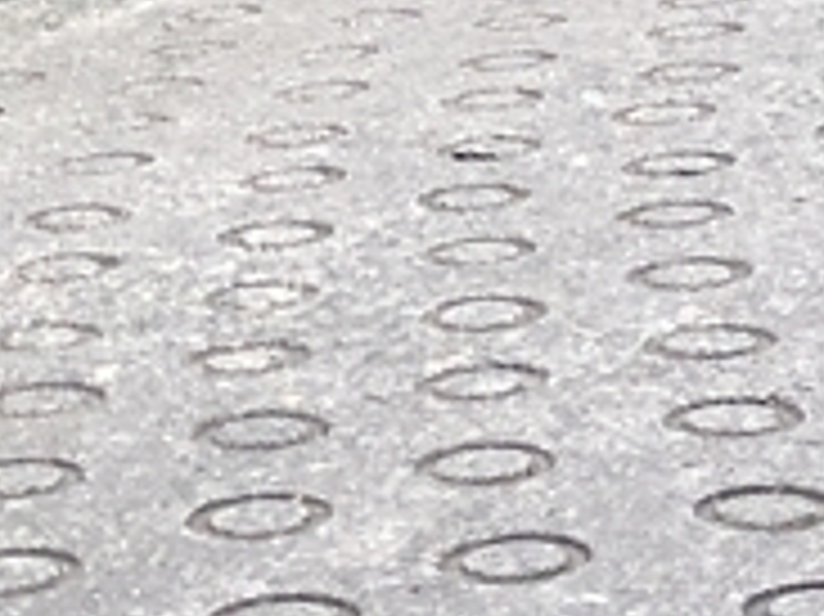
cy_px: -1088
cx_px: -144
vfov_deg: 7.3
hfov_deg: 10.6
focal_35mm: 184
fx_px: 4377
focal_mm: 3.99
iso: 20
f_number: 1.8
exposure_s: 1/30
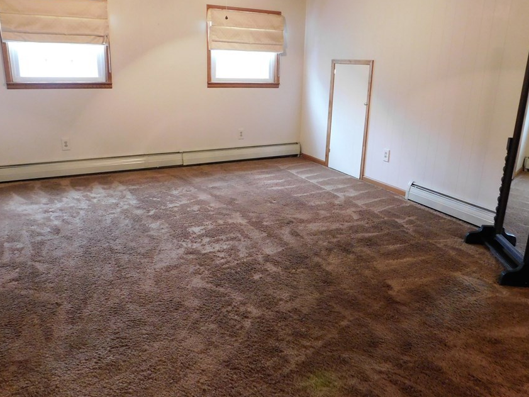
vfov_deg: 49.7
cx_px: 280
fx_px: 428
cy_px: 176
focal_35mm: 28
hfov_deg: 63.4
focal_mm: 4
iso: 400
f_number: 3
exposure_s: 1/10
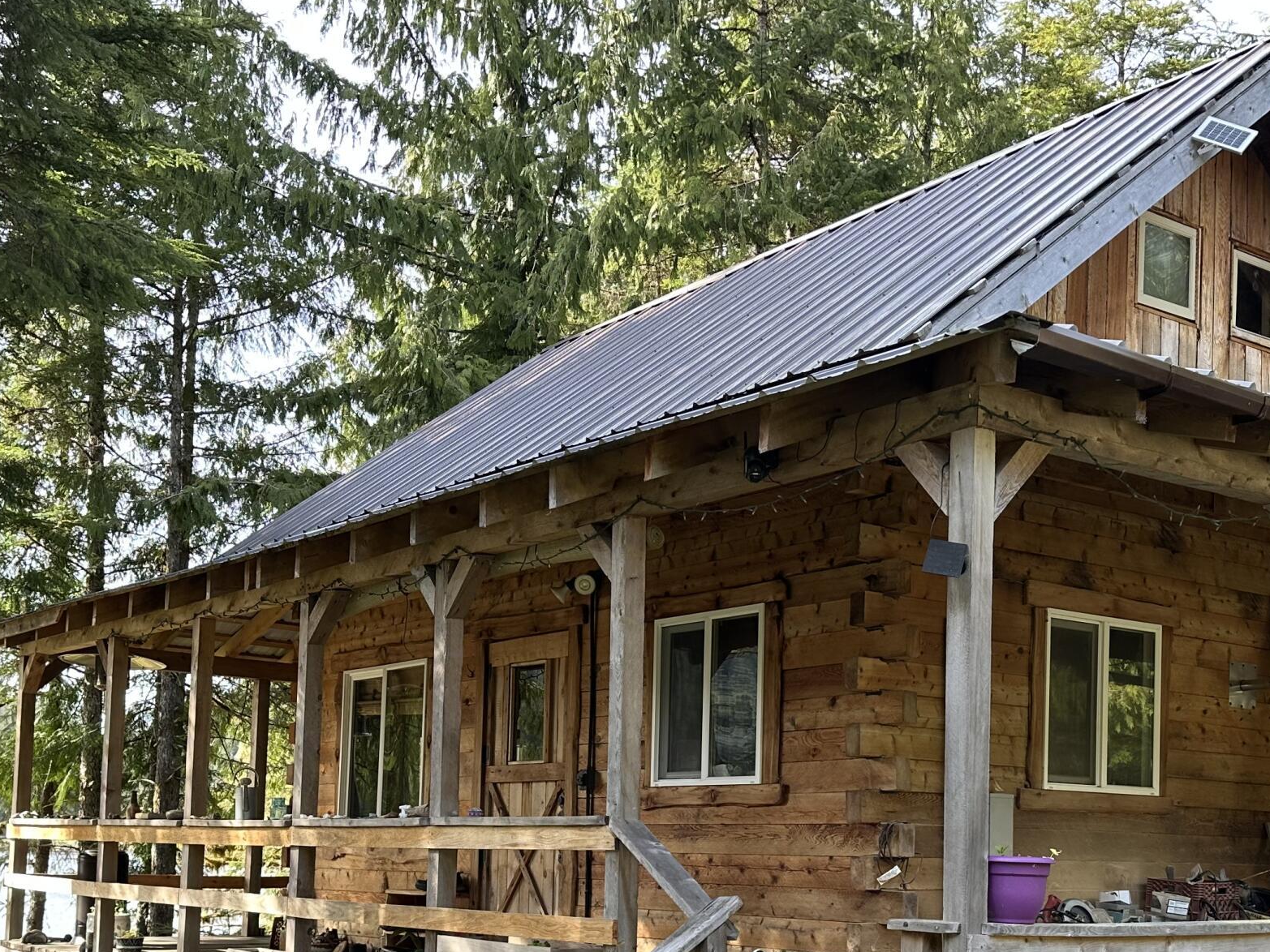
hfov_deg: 41.2
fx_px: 1688
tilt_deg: +2.9
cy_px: 778
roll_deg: -1.1
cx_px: 693
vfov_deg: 30.7
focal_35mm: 46
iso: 80
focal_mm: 6.86
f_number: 1.78
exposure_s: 1/309
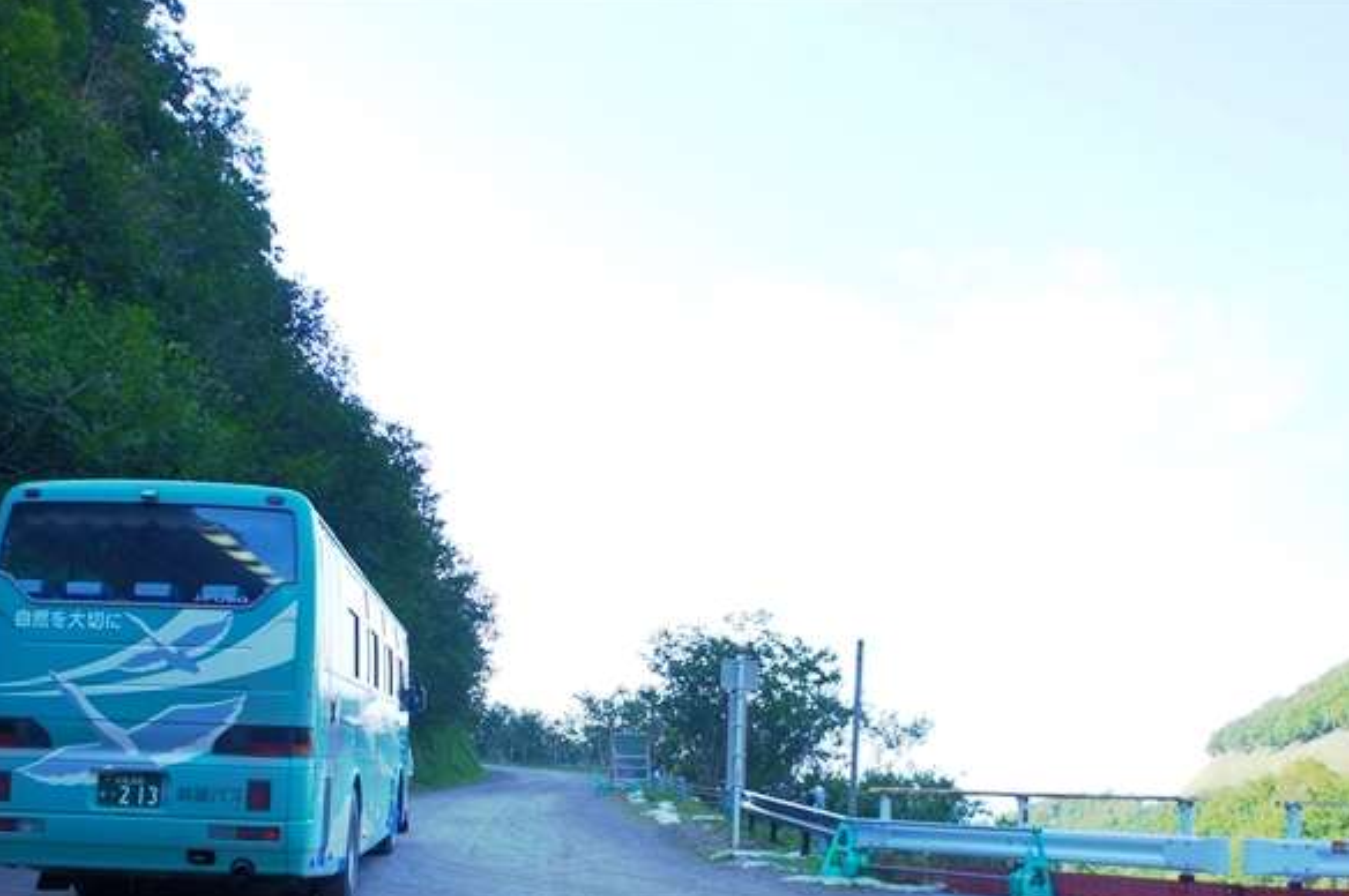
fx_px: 1385
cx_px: 603
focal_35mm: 37
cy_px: 603
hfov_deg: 51.8
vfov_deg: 35.5
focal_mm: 18
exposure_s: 1/250
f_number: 4.5
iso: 200
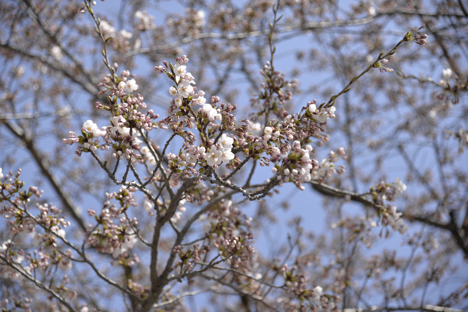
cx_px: 234
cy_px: 156
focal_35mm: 82
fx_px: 1066
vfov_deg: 16.7
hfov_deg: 24.8
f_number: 4
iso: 400
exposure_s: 1/2500
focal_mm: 82
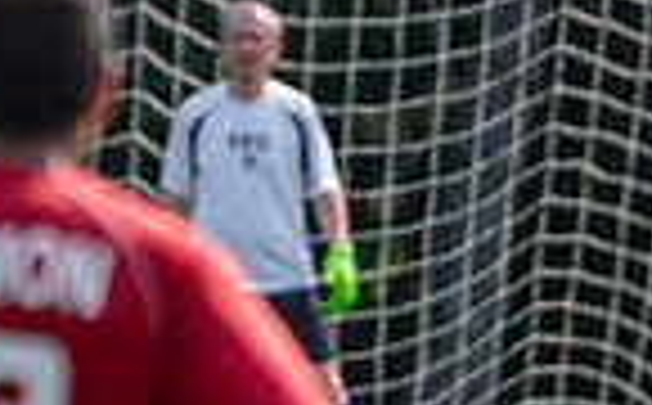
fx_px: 30468
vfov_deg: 0.8
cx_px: -581
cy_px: 314
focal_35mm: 1718
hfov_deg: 1.2
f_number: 2.8
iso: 400
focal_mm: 200
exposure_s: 1/4000
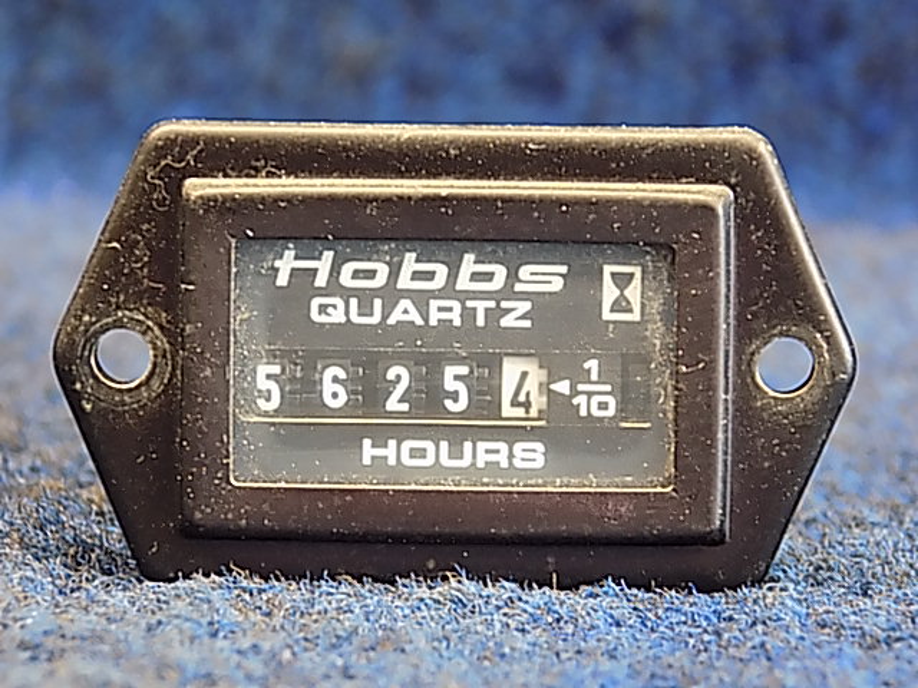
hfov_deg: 8.4
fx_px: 6232
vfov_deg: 6.3
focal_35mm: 235
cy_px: 344
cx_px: 459
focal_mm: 41.8
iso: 400
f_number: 5.6
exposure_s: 1/3
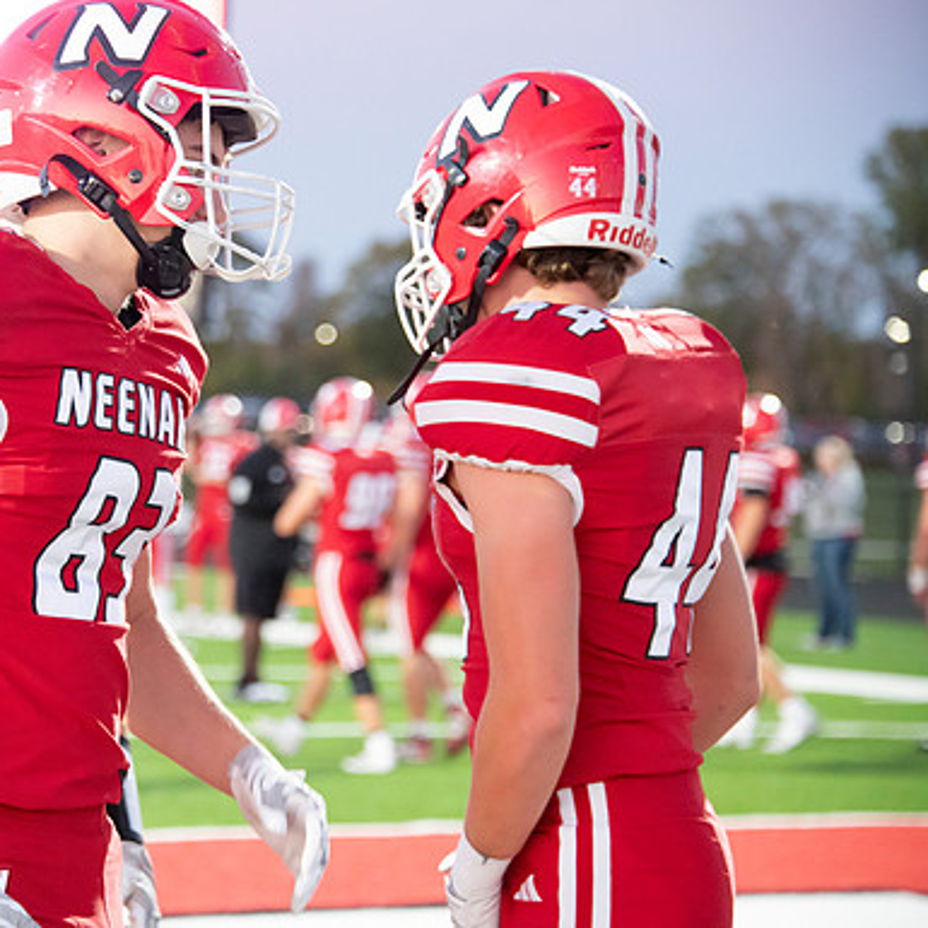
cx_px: 241
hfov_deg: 10.1
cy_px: 464
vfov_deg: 10.1
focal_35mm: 173
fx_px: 5247
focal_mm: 135
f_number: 5.6
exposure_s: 1/250
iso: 8000
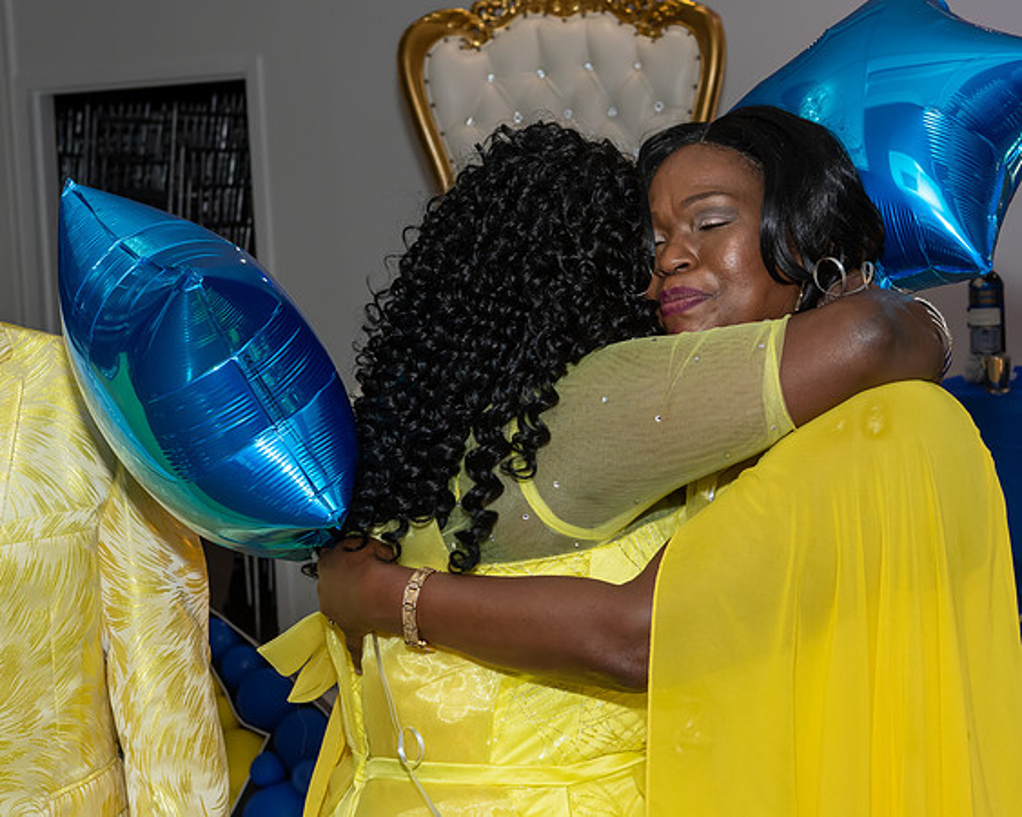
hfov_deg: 20.8
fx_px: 2774
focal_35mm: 92
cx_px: 708
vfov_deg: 16.8
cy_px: 397
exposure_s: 1/250
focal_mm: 44
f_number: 6.3
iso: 500
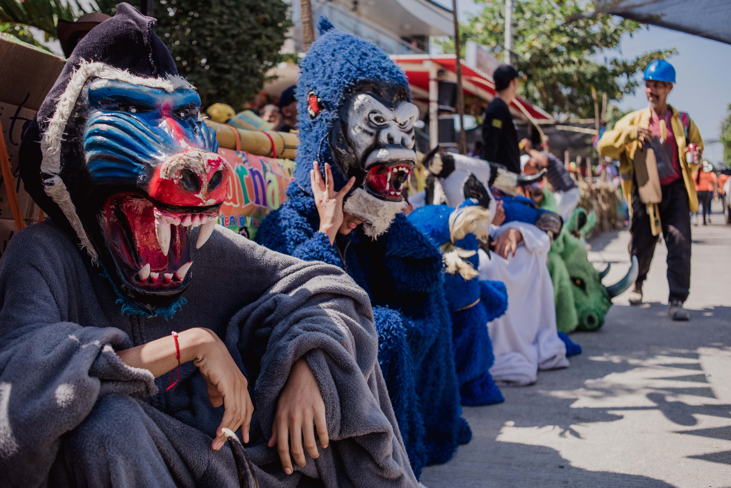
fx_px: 711
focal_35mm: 35
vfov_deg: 37.9
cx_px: 366
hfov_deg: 54.4
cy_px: 244
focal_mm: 35
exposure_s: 1/800
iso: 100
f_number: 3.5
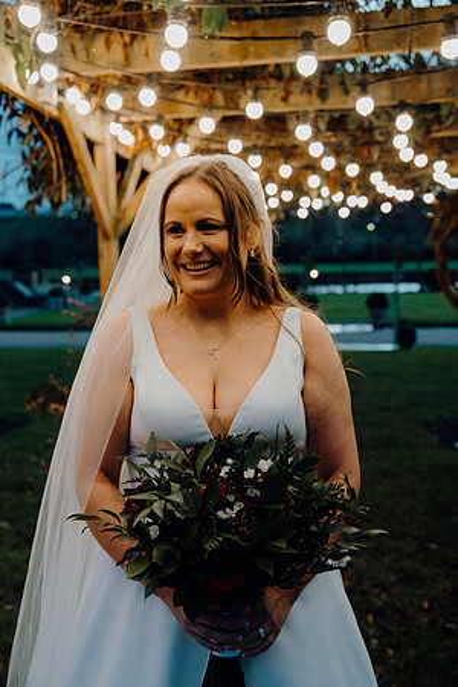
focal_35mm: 36
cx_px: 229
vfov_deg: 53.1
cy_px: 344
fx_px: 687
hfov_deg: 36.9
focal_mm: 36
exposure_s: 1/160
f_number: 3.5
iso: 3200
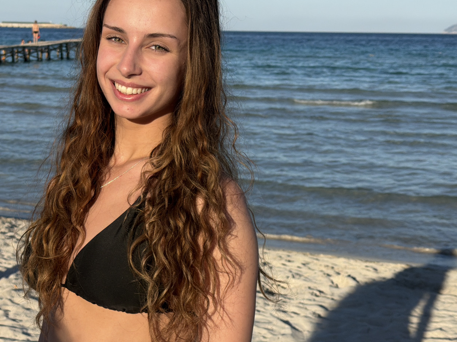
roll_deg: +0.0
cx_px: 99
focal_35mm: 77
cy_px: 227
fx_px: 1016
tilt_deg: -10.7
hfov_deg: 25.0
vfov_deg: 19.1
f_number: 1.78
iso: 64
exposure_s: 1/6024
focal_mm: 6.76
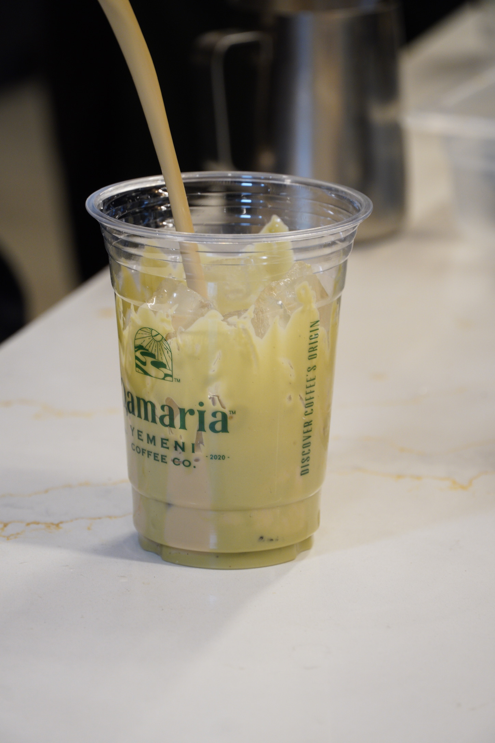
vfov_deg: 12.7
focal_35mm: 162
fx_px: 3341
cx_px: 248
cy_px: 372
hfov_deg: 8.5
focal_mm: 108
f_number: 5.6
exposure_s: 1/50
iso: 640
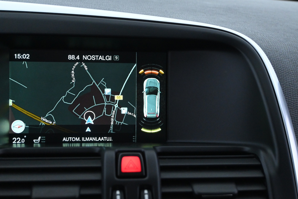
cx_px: 149
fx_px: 391
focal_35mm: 47
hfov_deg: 41.7
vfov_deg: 28.5
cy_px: 100
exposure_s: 1/50
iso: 4500
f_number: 5
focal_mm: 31.5
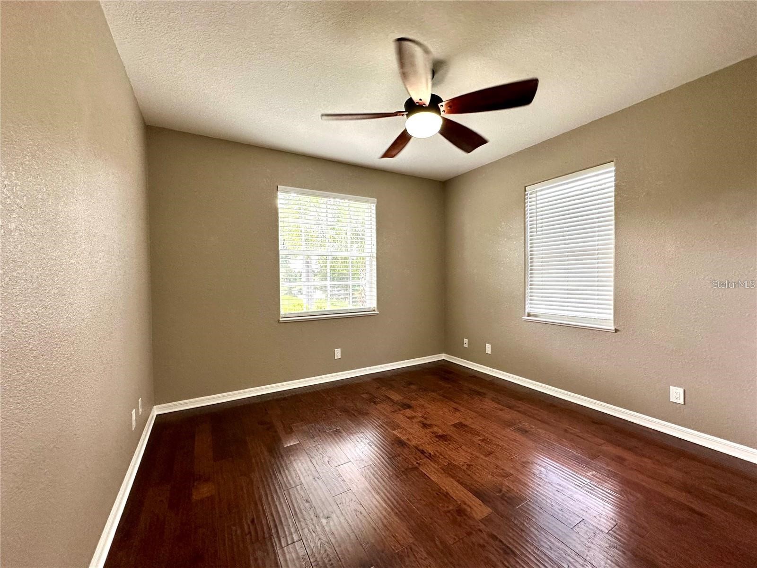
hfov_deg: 102.1
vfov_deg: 85.7
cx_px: 378
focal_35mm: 14
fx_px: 306
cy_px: 284
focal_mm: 2.22
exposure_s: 1/120
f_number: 2.2
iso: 200
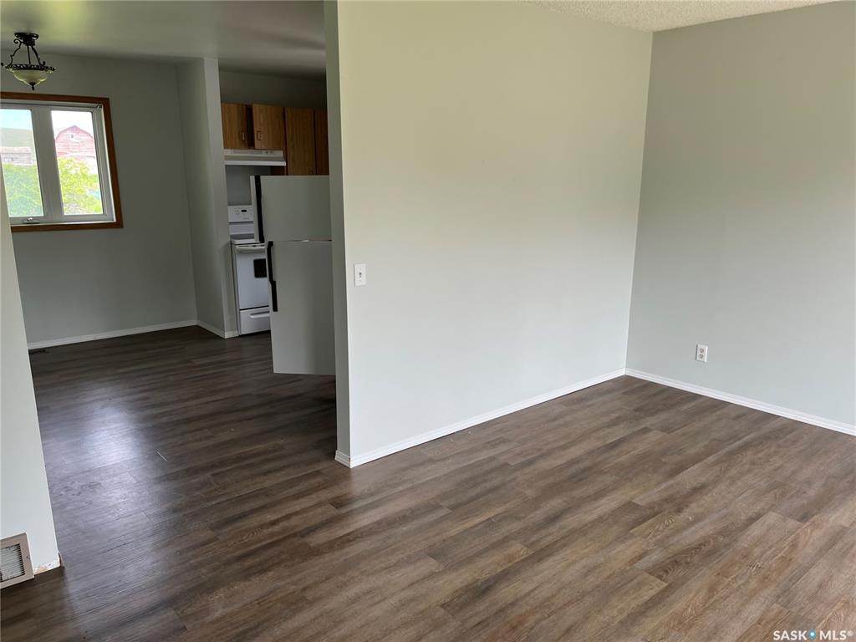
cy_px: 321
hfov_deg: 67.3
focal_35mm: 26
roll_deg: +0.1
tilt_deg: -13.6
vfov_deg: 53.1
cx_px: 428
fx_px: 643
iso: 32
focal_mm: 5.1
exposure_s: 1/149
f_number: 1.6
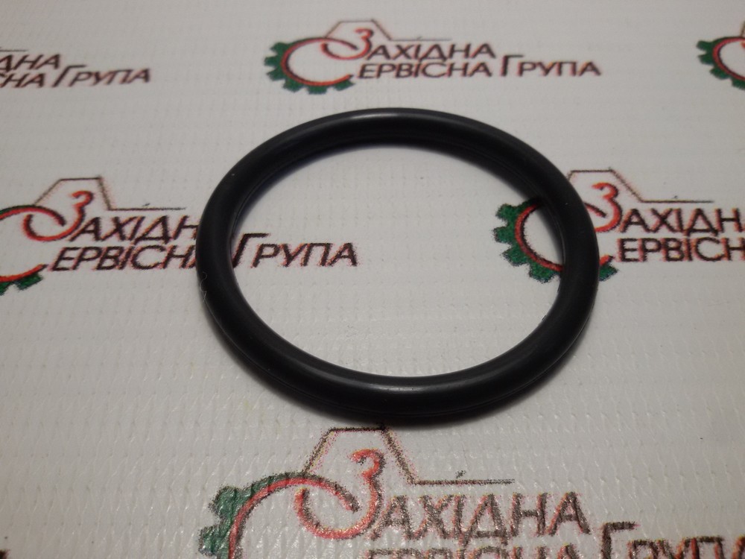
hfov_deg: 58.4
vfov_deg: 45.4
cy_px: 280
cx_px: 372
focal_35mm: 31
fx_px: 667
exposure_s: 1/100
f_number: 2.4
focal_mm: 2.93
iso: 50
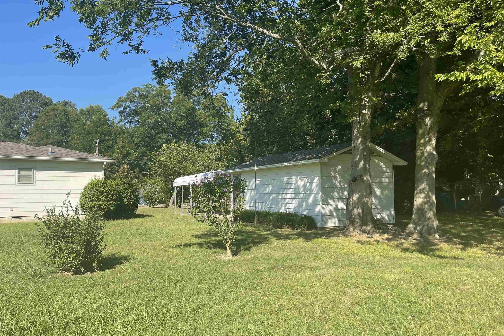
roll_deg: +0.2
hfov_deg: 65.5
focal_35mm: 28
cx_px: 256
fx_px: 392
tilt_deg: +2.6
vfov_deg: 46.4
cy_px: 177
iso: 32
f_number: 1.6
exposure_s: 1/1618
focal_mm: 5.1
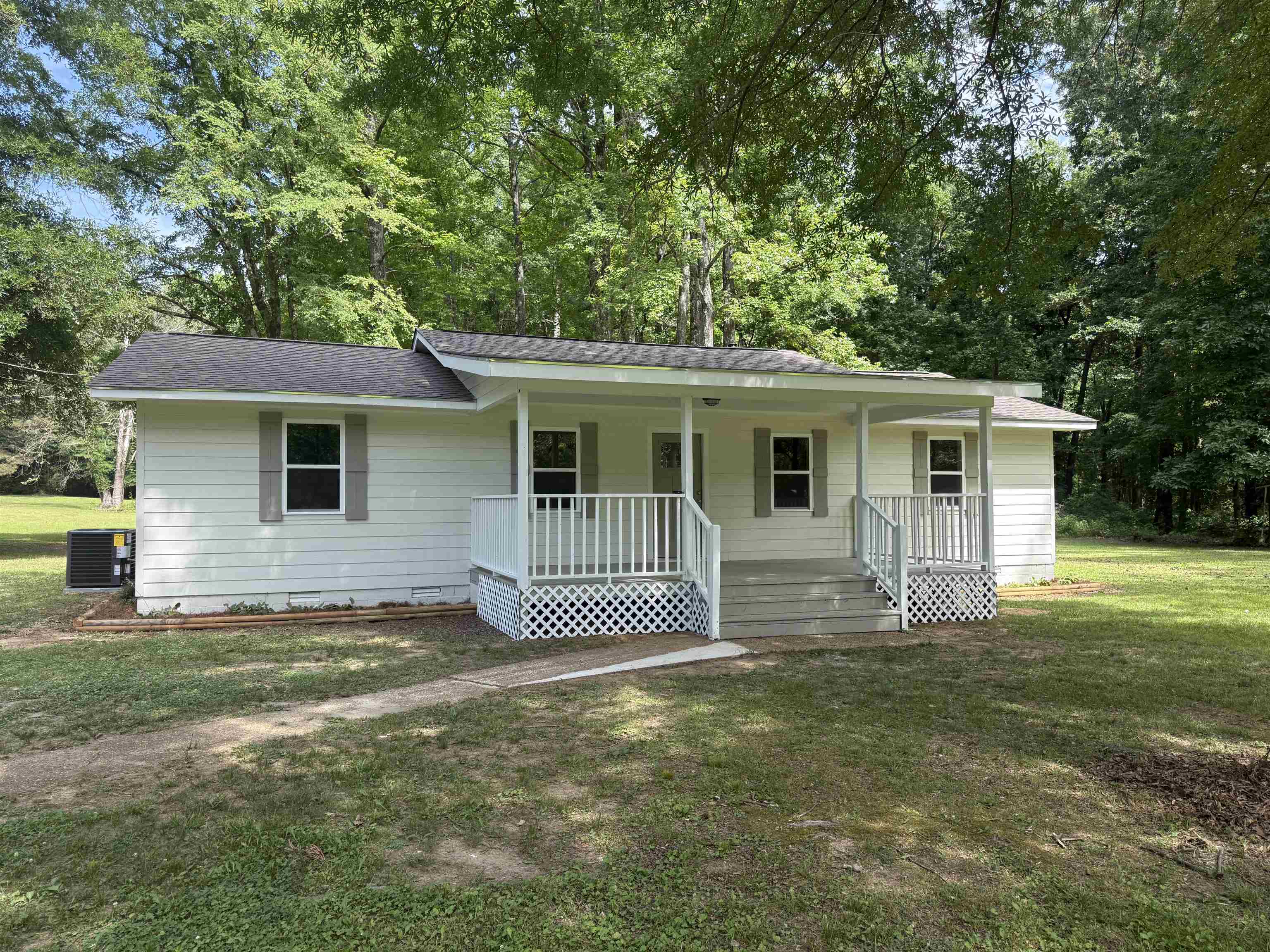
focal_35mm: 24
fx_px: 881
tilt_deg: +2.1
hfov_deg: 71.6
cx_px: 635
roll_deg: -0.3
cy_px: 476
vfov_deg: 56.8
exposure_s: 1/1005
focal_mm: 6.76
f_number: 1.78
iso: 100
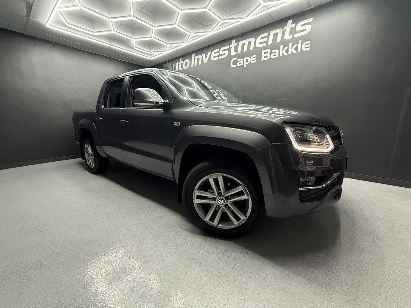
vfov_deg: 85.7
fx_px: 166
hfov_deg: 102.1
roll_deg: +0.4
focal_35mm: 14
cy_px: 154
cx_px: 206
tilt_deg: -11.3
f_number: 2.2
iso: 320
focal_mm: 2.22
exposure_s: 1/100
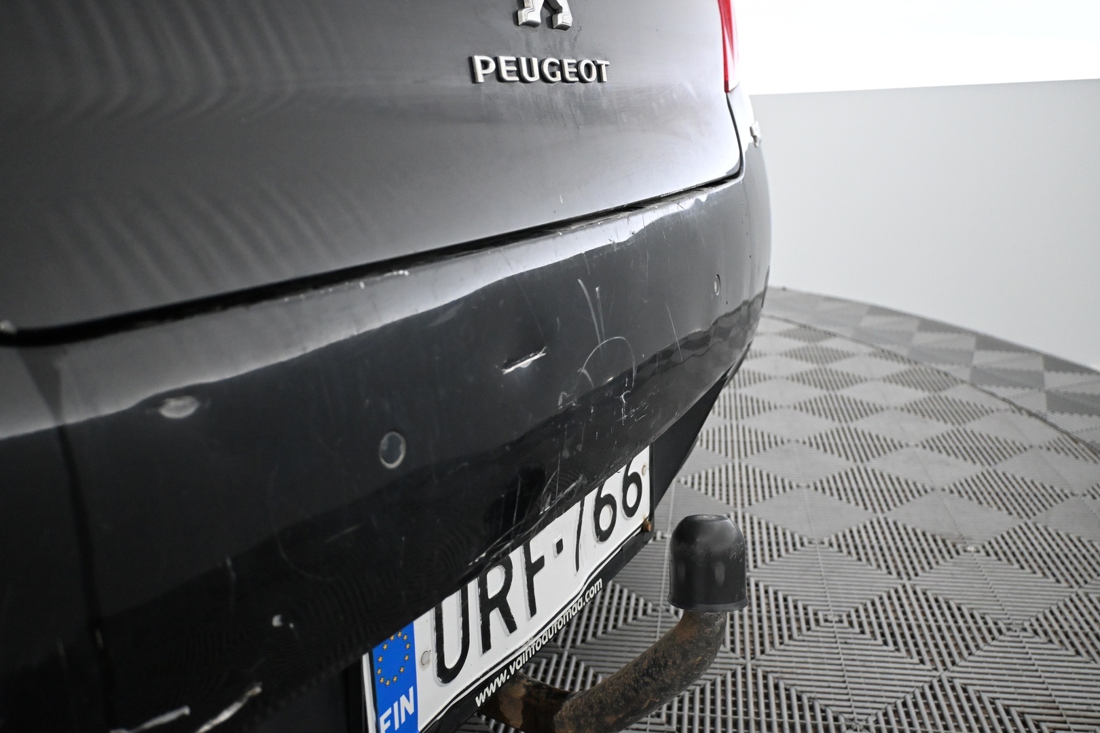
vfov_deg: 41.7
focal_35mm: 32
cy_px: 366
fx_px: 962
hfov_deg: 59.5
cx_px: 550
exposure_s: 1/125
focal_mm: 21
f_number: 4
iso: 3200
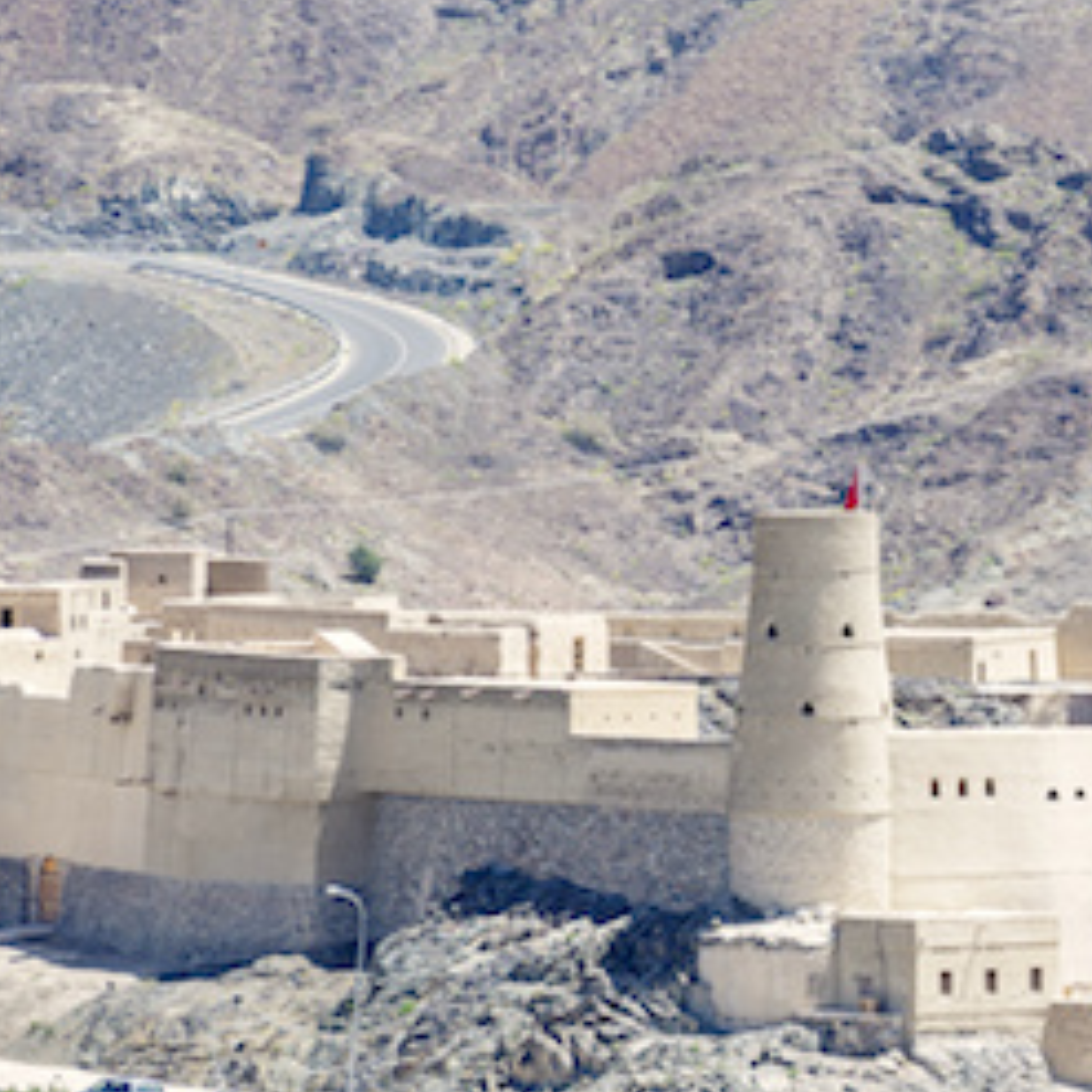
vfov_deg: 3.5
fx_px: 17881
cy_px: 513
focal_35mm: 501
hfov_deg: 3.5
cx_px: 1220
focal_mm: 180
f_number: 5.6
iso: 100
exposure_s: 1/320
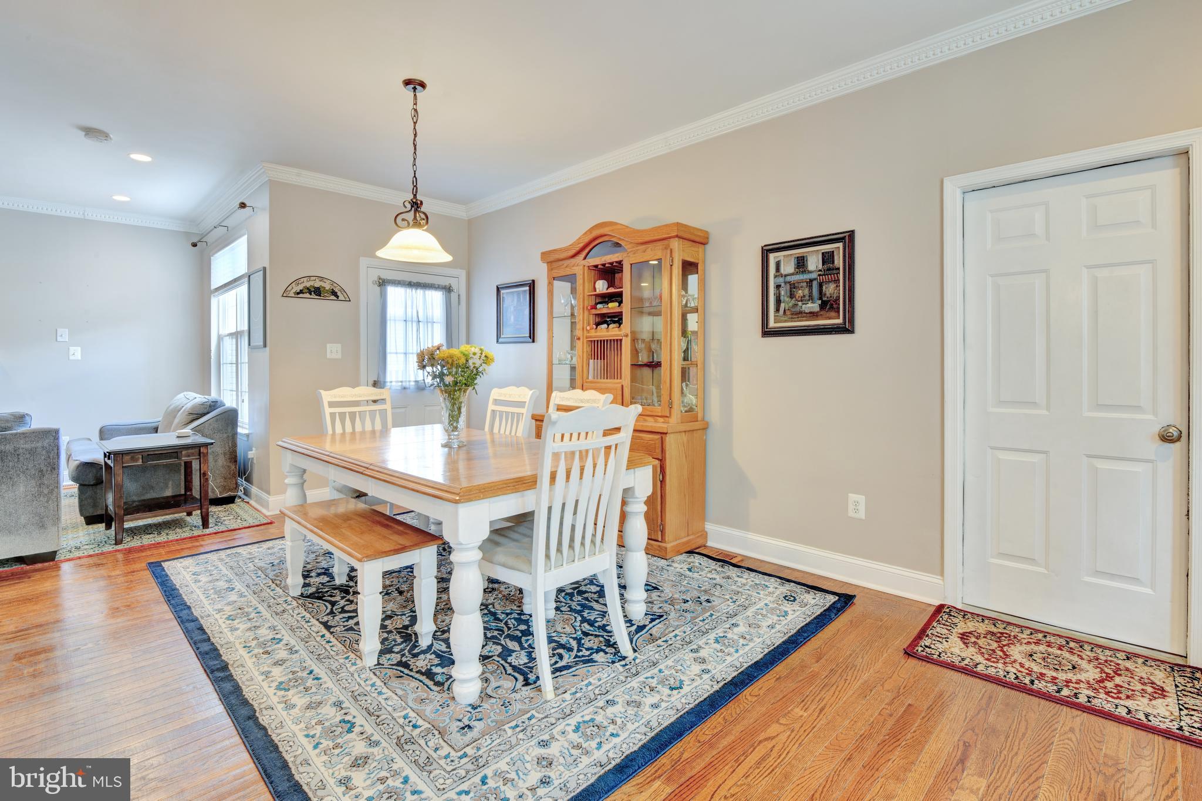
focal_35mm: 16
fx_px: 534
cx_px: 601
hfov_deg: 96.7
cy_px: 400
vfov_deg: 73.7
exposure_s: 1.6
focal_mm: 16
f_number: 14
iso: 100
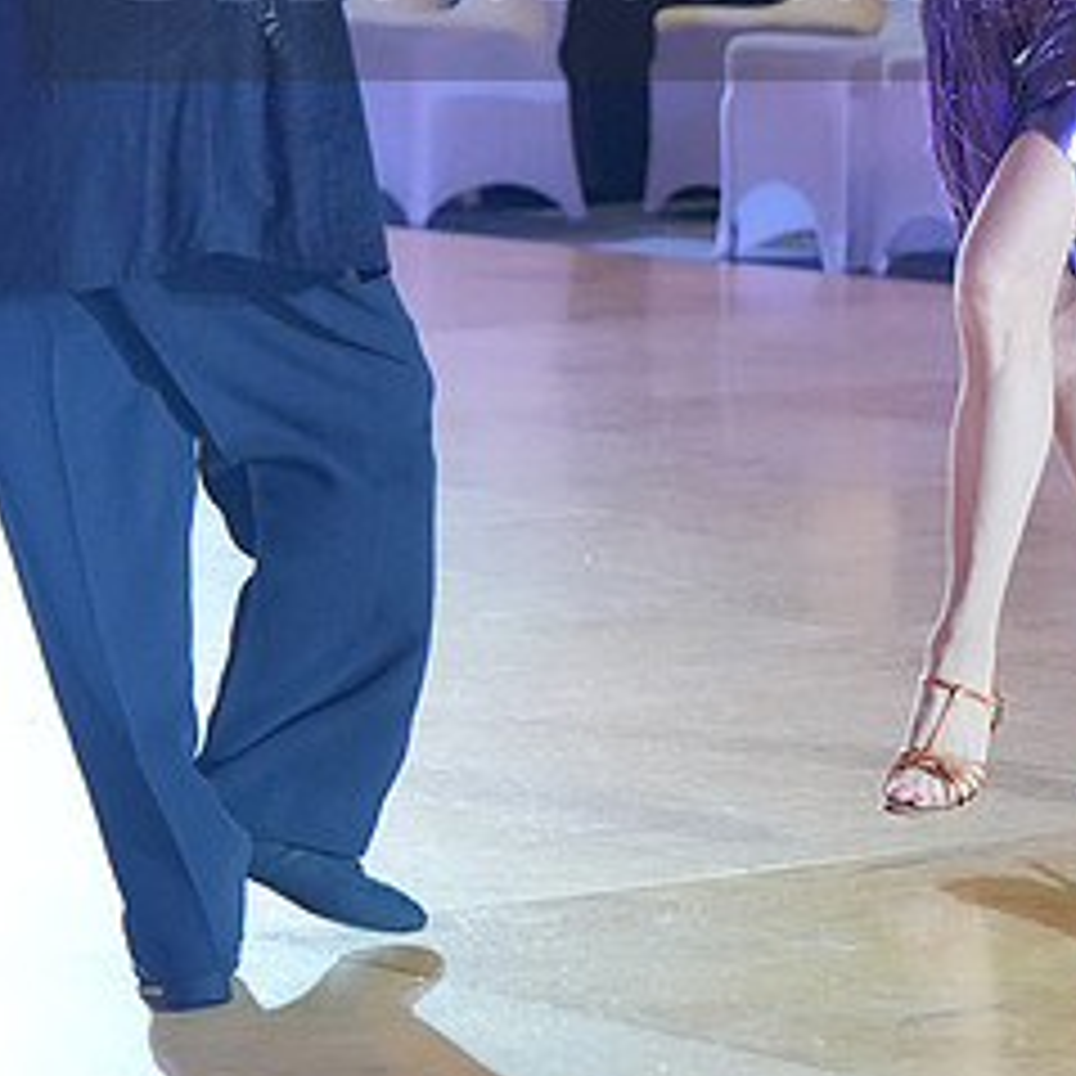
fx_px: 7033
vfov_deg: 8.7
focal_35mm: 200
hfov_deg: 8.7
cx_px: 646
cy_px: -68
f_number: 3.2
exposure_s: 1/500
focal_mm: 65
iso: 5000
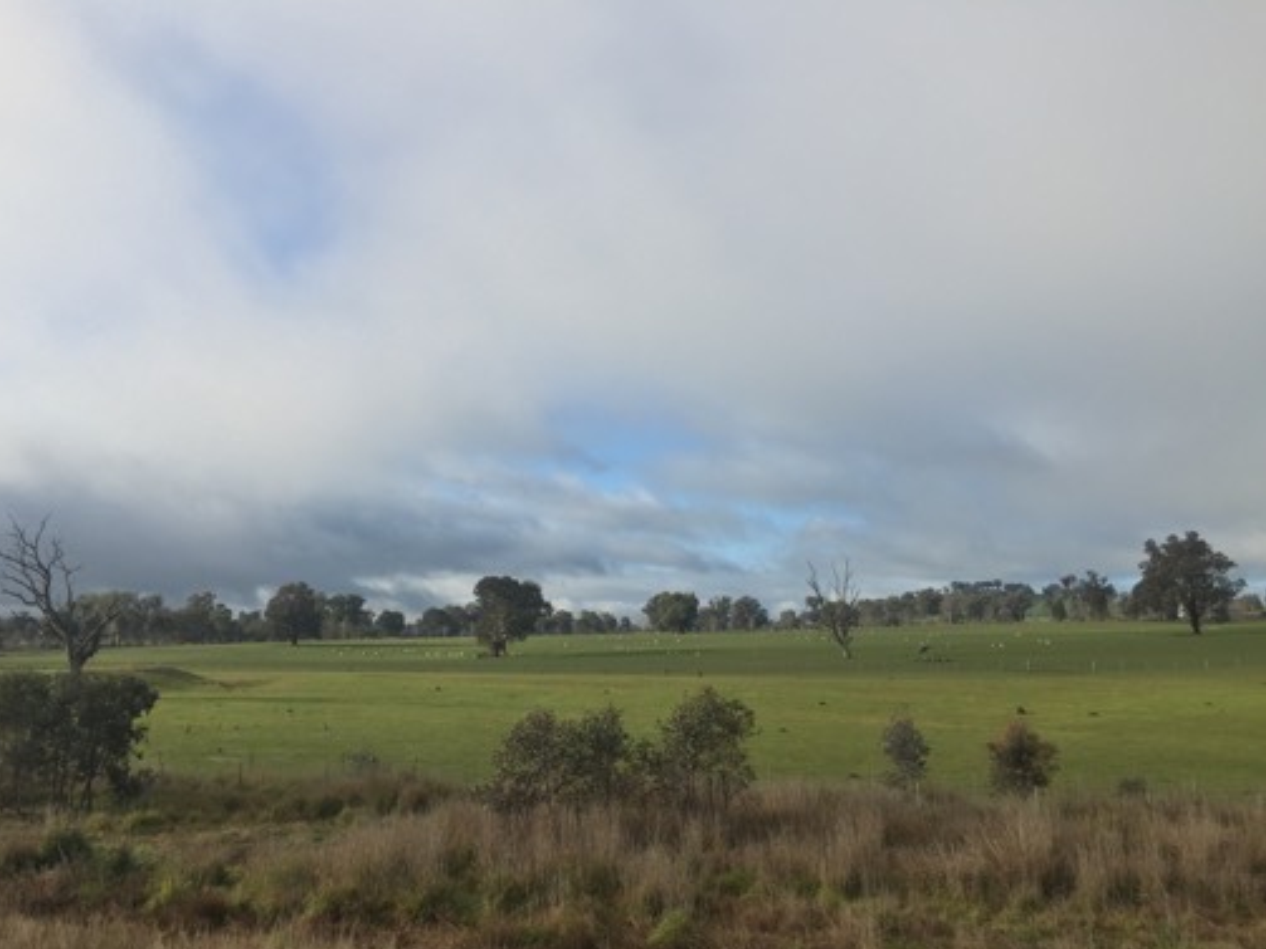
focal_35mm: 30
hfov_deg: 60.0
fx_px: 1097
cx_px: 614
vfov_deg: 46.8
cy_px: 488
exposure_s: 1/1799
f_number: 2.2
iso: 32
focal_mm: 4.15
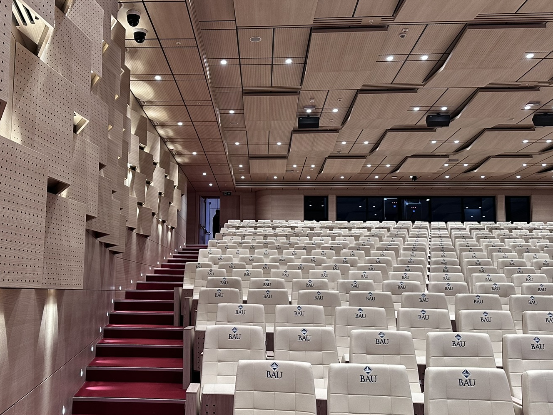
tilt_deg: +6.9
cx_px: 209
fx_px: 591
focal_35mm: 37
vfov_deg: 38.6
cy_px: 224
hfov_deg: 49.7
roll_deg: -0.9
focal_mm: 6.86
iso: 200
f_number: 1.78
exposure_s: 1/60
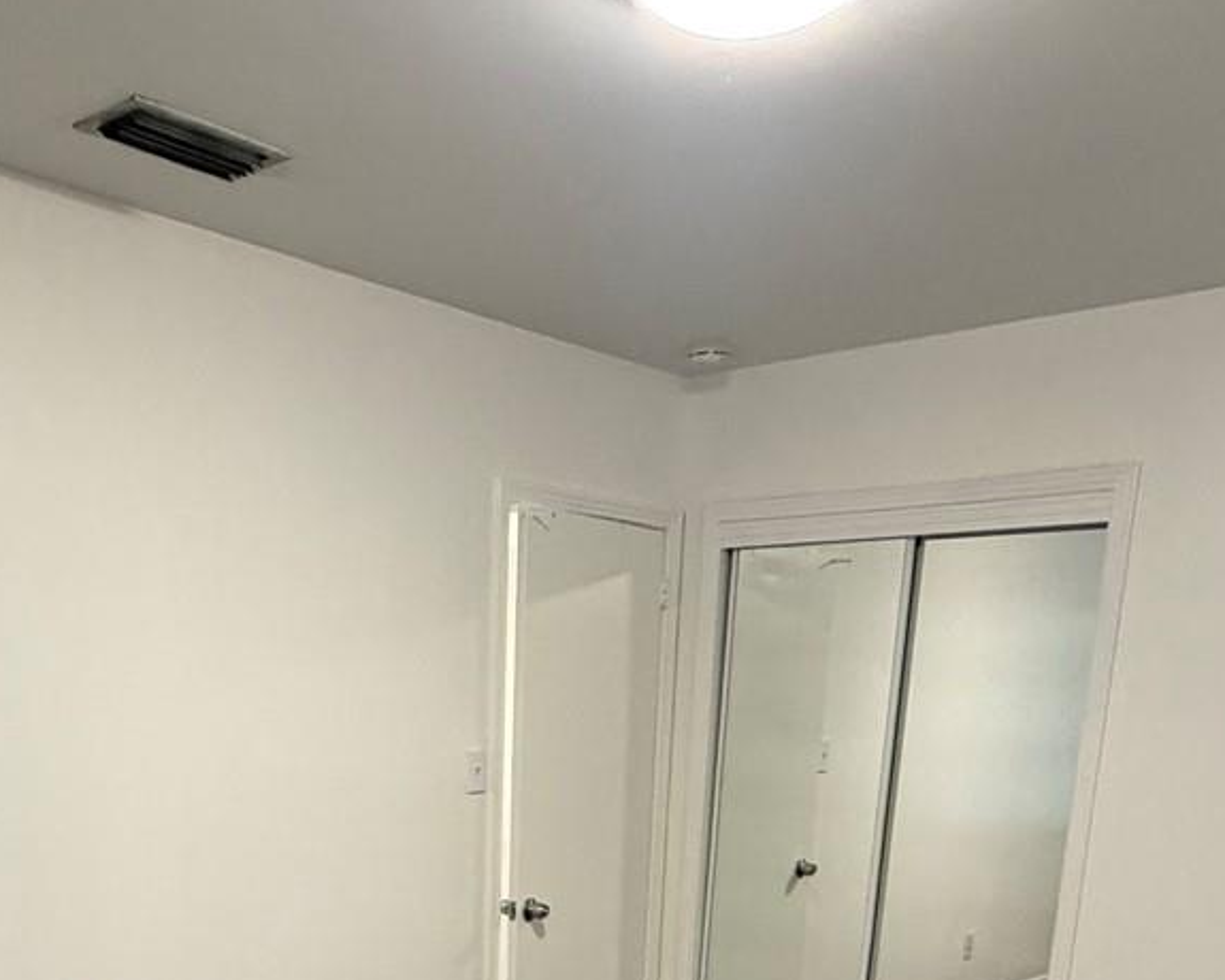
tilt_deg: -15.8
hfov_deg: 47.5
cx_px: 464
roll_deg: -0.7
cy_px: 1097
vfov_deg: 33.7
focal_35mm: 38
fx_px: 1378
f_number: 2.2
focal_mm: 2.22
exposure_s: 1/60
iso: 400
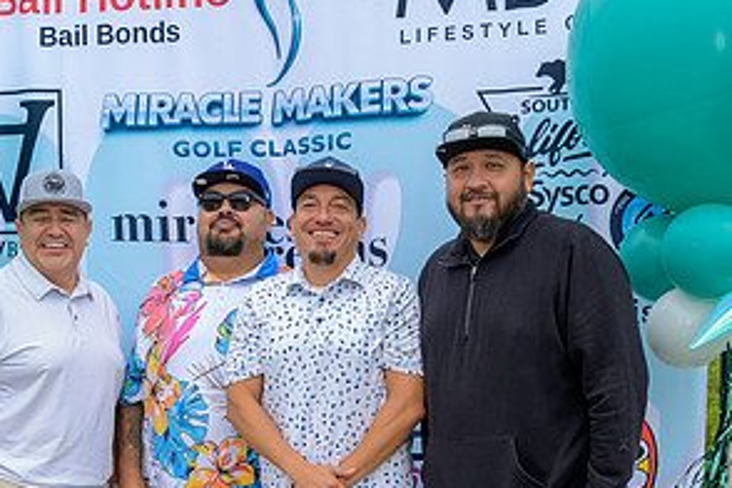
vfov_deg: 20.3
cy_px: 474
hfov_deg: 30.9
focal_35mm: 65
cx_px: 319
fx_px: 1322
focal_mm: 33
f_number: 4
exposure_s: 1/160
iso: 125
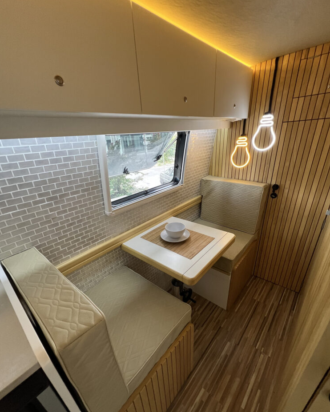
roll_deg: +5.0
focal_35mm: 14
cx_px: 162
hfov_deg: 88.0
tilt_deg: -27.1
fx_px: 171
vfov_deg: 100.4
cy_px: 225
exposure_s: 1/99
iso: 200
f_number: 1.8
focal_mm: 1.57
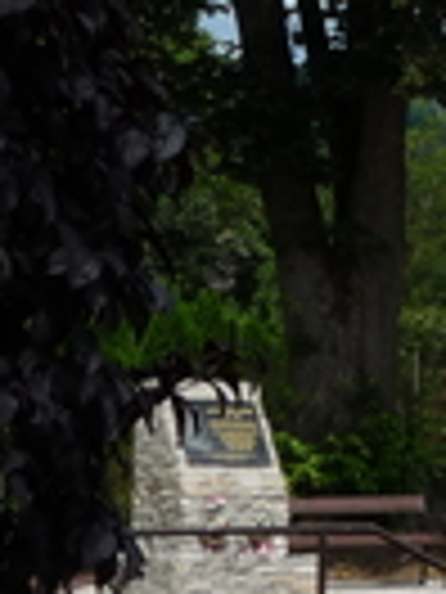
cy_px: -688
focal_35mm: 253
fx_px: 4346
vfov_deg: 7.4
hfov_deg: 5.8
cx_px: 536
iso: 100
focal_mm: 9.2
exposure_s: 1/500
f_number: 5.6
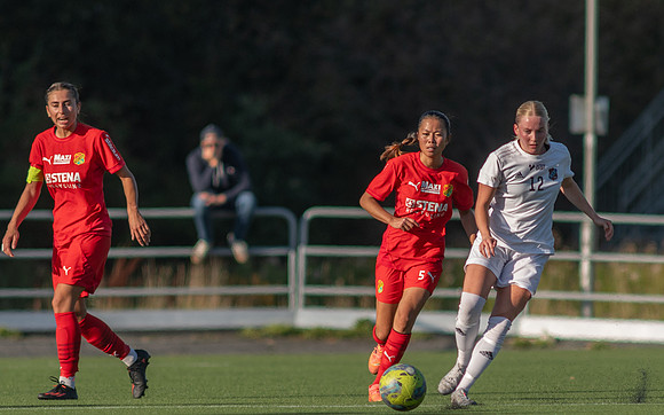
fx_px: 14963
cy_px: 296
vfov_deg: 1.6
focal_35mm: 827
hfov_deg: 2.5
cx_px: 444
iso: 140
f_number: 3.2
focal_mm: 300
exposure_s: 1/2000
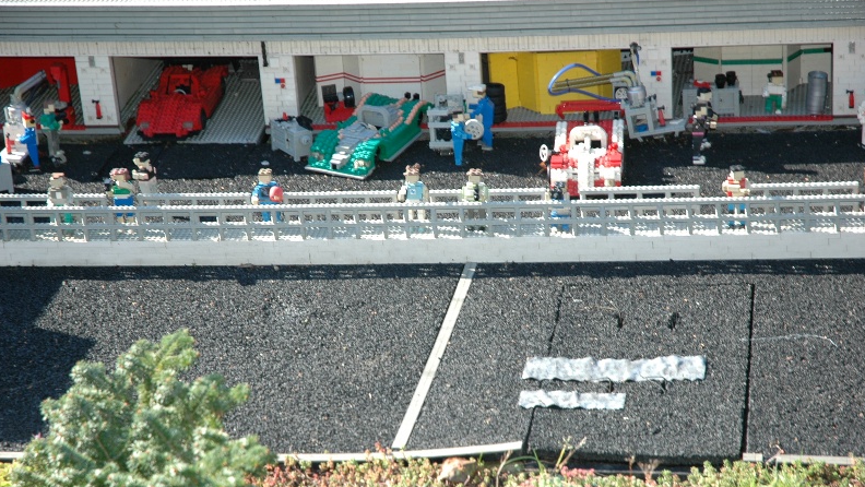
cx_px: 429
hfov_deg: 19.3
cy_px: 274
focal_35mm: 111
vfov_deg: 10.9
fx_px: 2547
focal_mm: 70
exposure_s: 1/160
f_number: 4.5
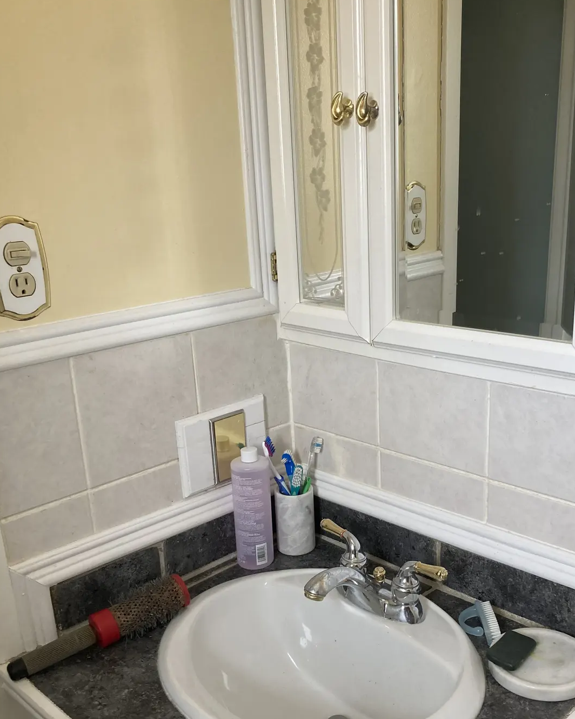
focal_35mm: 37
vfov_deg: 48.7
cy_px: 436
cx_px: 323
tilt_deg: -17.4
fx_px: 787
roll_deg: +1.6
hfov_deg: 40.1
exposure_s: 1/70
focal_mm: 3.99
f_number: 1.8
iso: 80
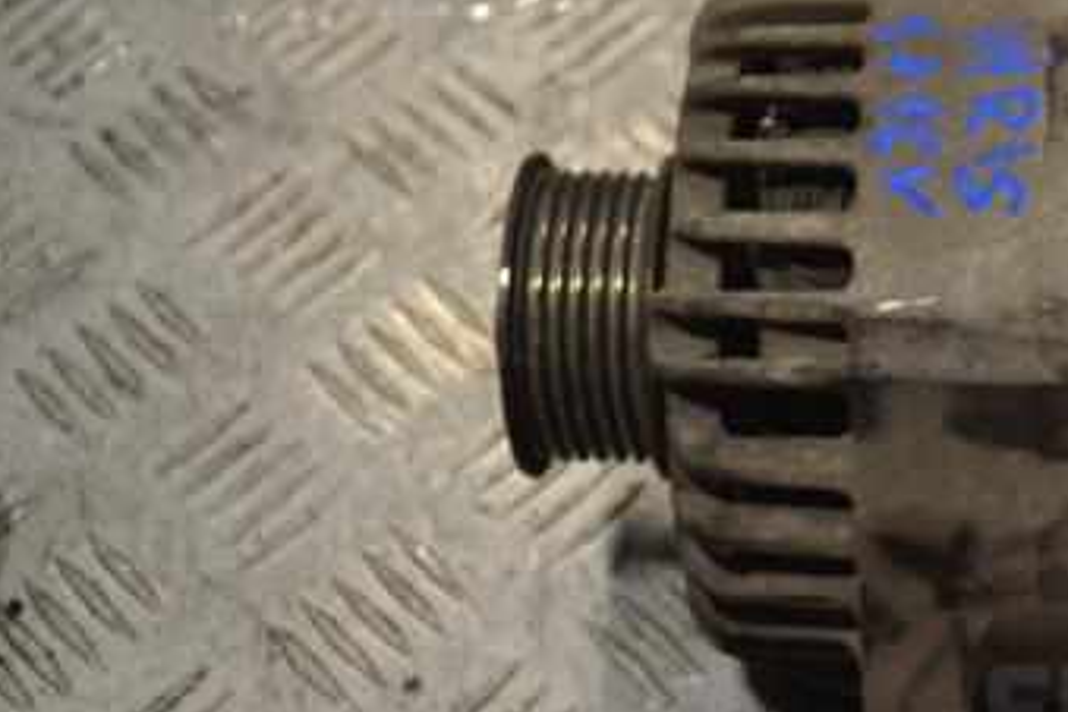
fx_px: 2521
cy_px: 293
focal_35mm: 85
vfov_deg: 16.1
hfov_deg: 23.4
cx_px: 929
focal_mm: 32
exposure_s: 1/50
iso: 100
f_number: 4.8
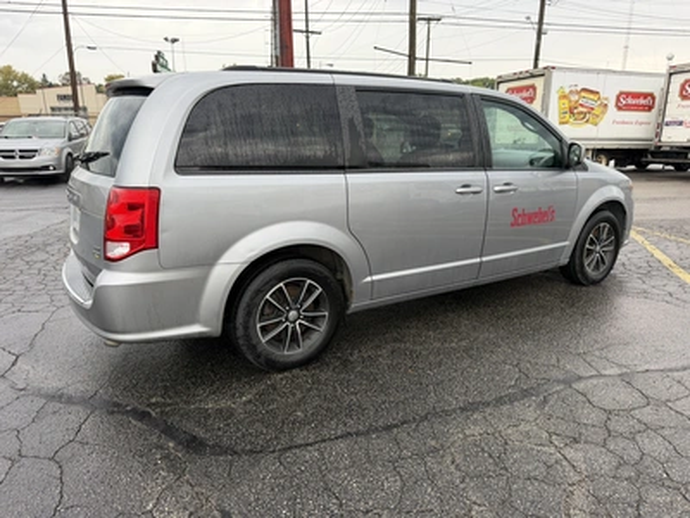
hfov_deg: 71.6
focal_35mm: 24
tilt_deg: -13.5
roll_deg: +2.2
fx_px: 478
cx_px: 345
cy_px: 259
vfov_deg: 56.8
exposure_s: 1/643
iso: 100
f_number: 1.78
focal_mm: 6.76
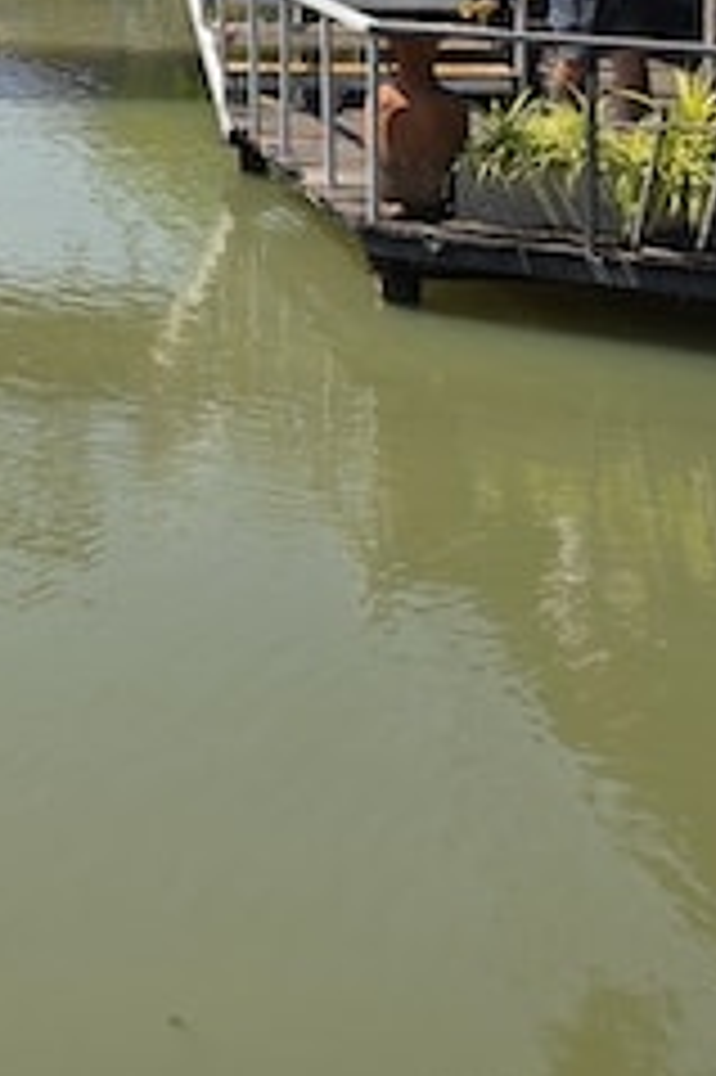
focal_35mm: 80
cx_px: -414
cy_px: -212
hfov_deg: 15.5
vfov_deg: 23.3
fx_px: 2390
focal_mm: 6.3
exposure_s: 1/973
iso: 12
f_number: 1.7
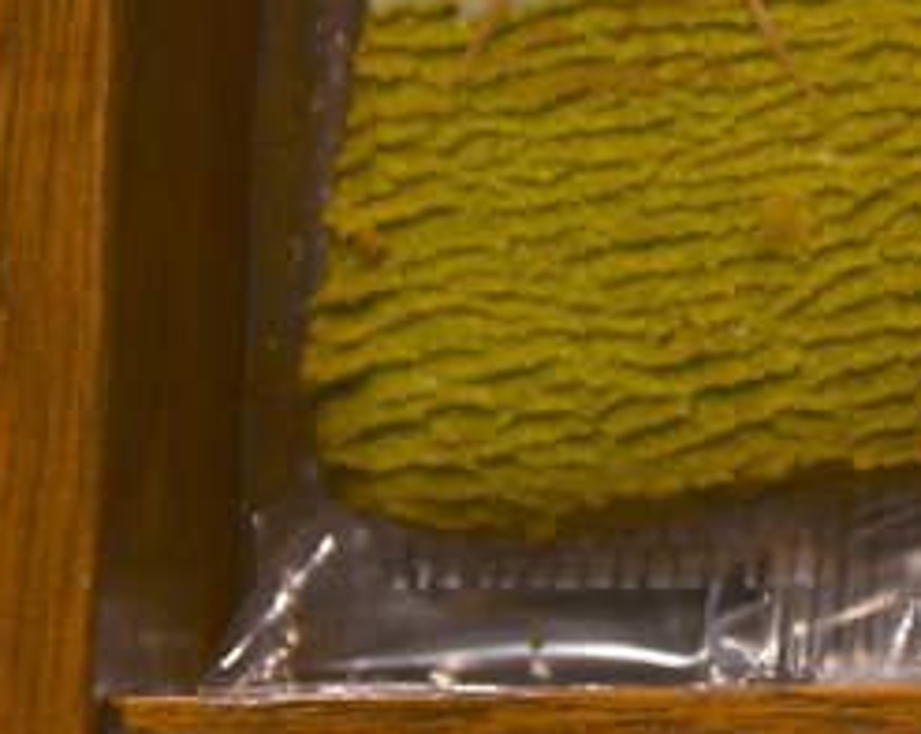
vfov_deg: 6.1
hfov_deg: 7.3
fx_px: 6834
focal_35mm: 251
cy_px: -65
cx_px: 2077
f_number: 4
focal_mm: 55
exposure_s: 1/160
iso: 200
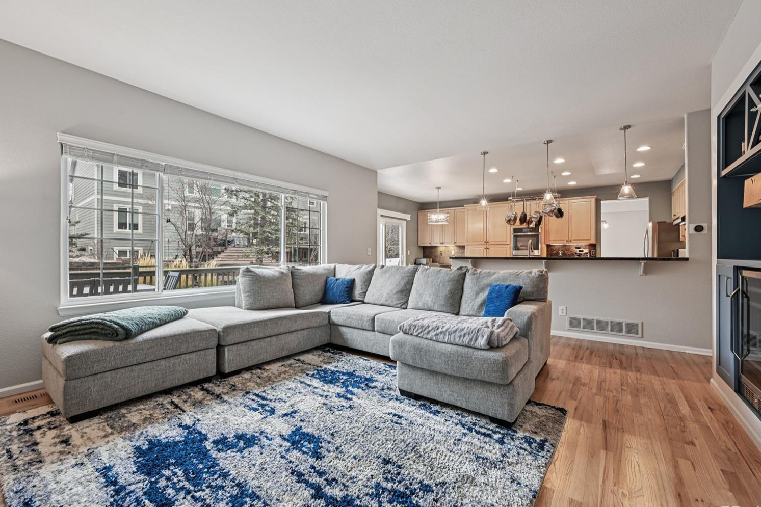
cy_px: 251
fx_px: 317
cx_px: 396
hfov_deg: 100.3
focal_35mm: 15
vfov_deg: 77.3
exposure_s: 1/15
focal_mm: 14
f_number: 8
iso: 200
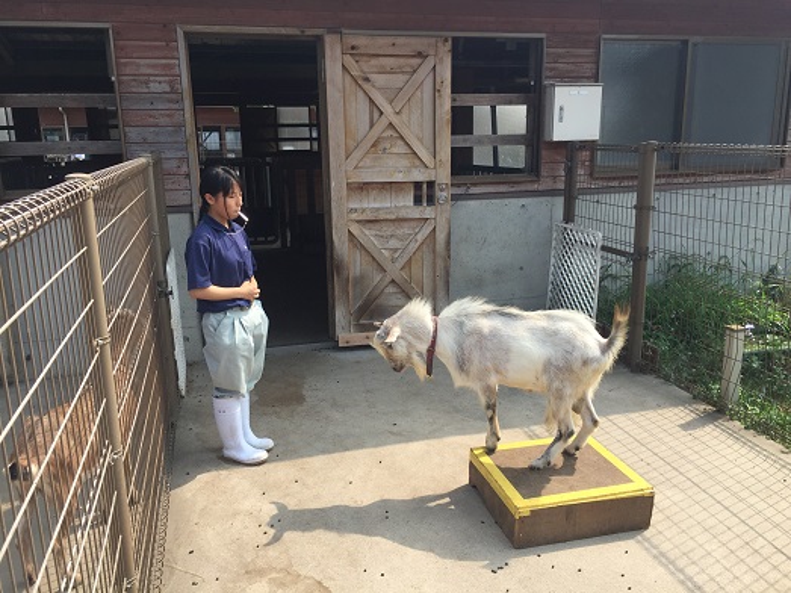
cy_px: 296
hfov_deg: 61.7
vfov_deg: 48.2
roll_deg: -0.3
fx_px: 663
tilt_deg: -14.3
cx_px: 396
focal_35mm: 29
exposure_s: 1/1014
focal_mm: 4.15
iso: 32
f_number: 2.2
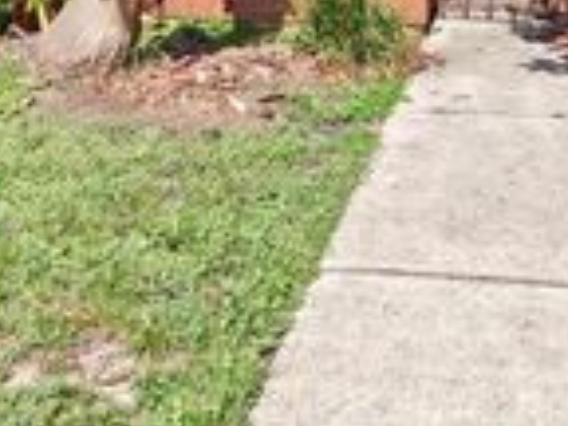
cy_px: -302
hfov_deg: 36.6
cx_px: 359
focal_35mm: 52
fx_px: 853
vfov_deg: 21.0
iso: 80
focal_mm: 2.3
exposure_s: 1/200
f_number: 2
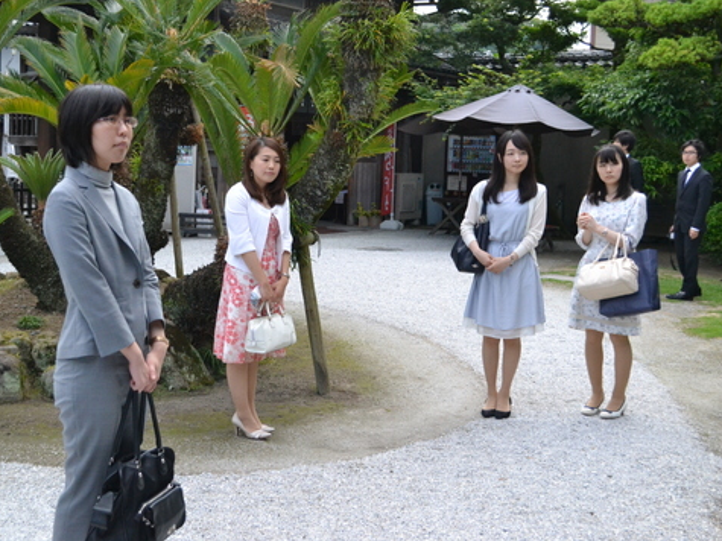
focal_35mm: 51
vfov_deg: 28.5
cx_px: 302
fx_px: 1063
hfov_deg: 37.4
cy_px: 243
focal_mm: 28
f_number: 5.6
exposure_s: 1/1250
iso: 1600
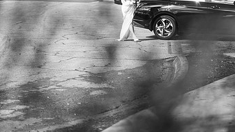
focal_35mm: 151
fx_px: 940
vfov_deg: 8.0
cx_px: 131
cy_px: 28
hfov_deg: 14.2
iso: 400
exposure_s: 1/8000
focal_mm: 85
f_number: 2
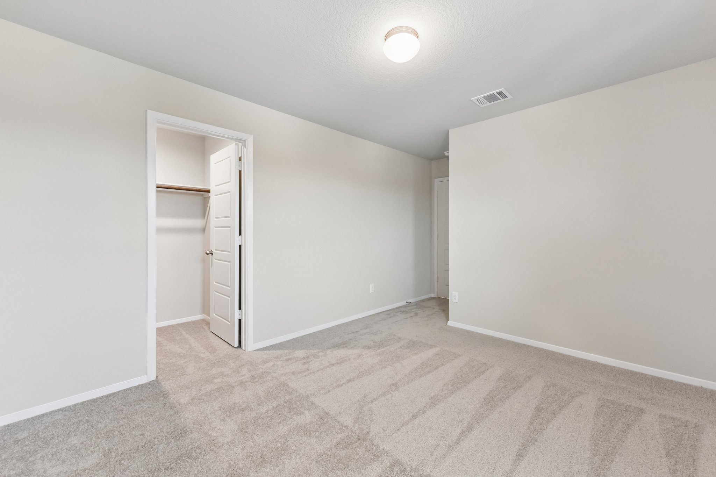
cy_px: 238
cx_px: 358
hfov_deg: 104.3
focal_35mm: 14
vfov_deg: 81.2
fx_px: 278
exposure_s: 1/15
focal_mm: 14
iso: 720
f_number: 8
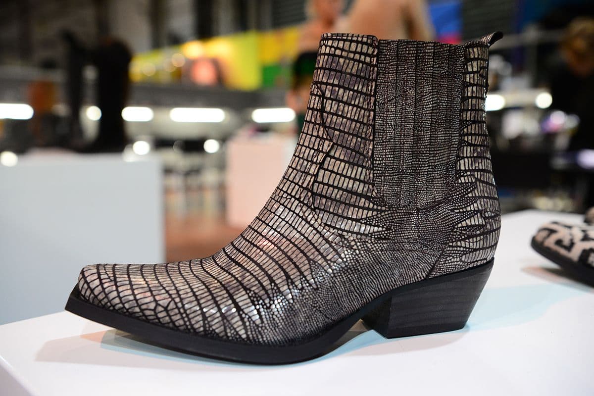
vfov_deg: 36.9
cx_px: 297
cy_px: 198
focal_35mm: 36
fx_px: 594
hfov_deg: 53.1
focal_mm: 36
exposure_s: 1/400
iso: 2500
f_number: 4.5
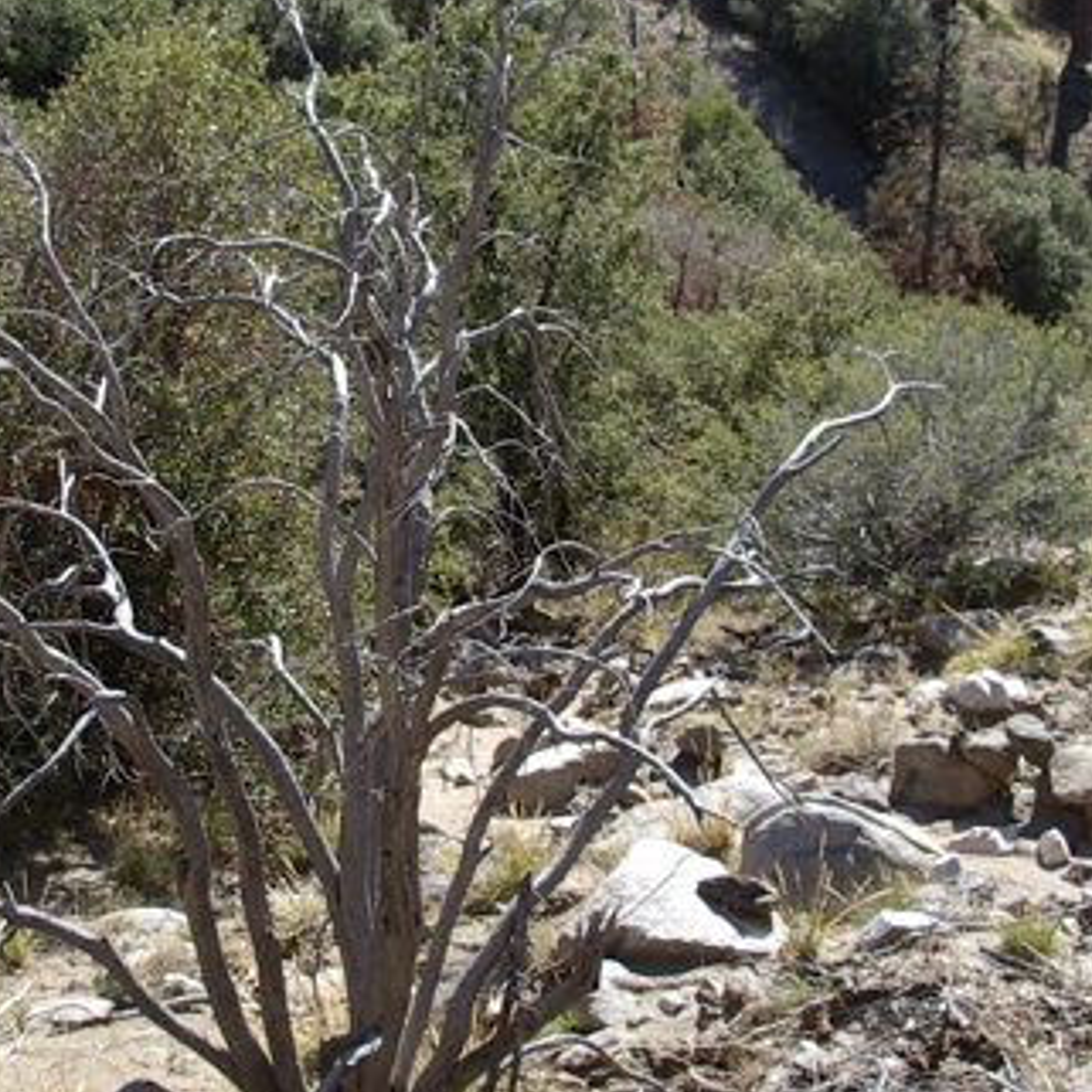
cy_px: 520
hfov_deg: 25.6
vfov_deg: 25.7
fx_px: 2391
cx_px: 361
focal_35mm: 67
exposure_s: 1/250
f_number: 4.8
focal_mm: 5.8
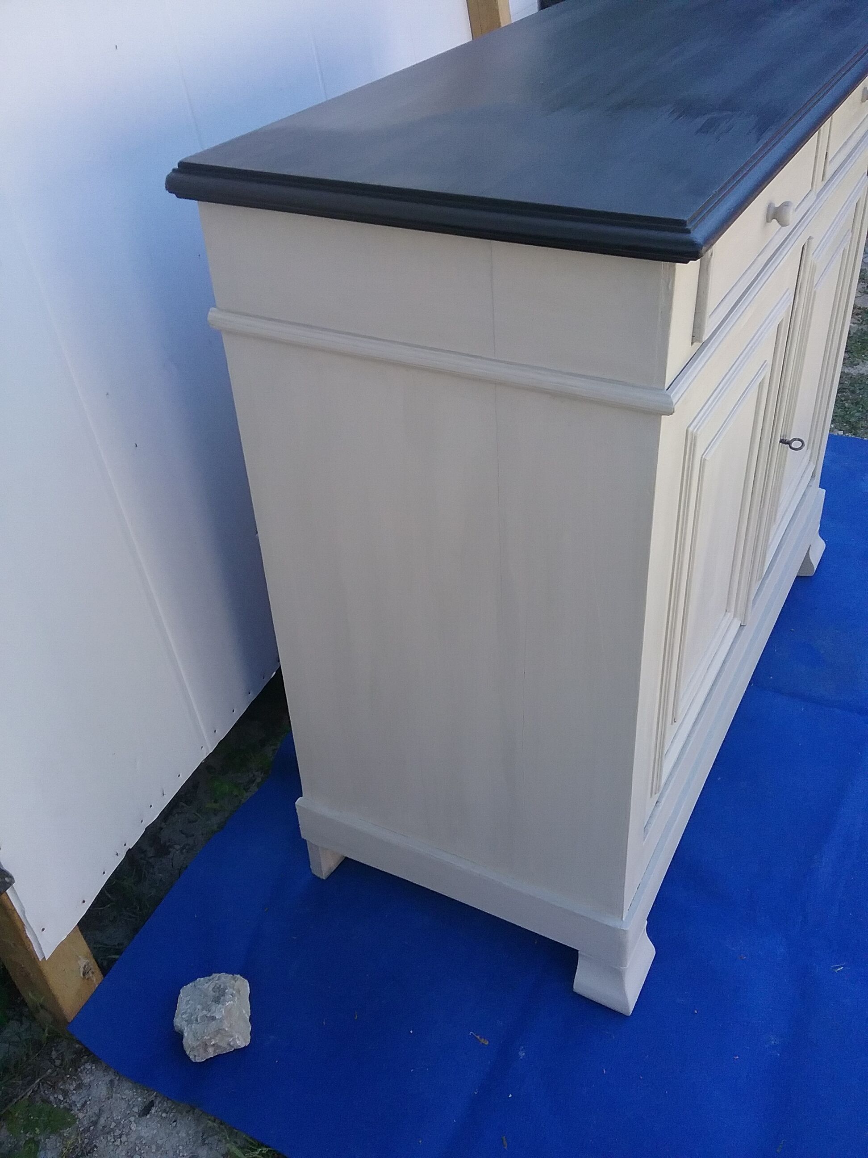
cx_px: 434
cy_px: 579
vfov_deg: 58.4
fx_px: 1036
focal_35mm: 31
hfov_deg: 45.4
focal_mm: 3.3
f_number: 2.2
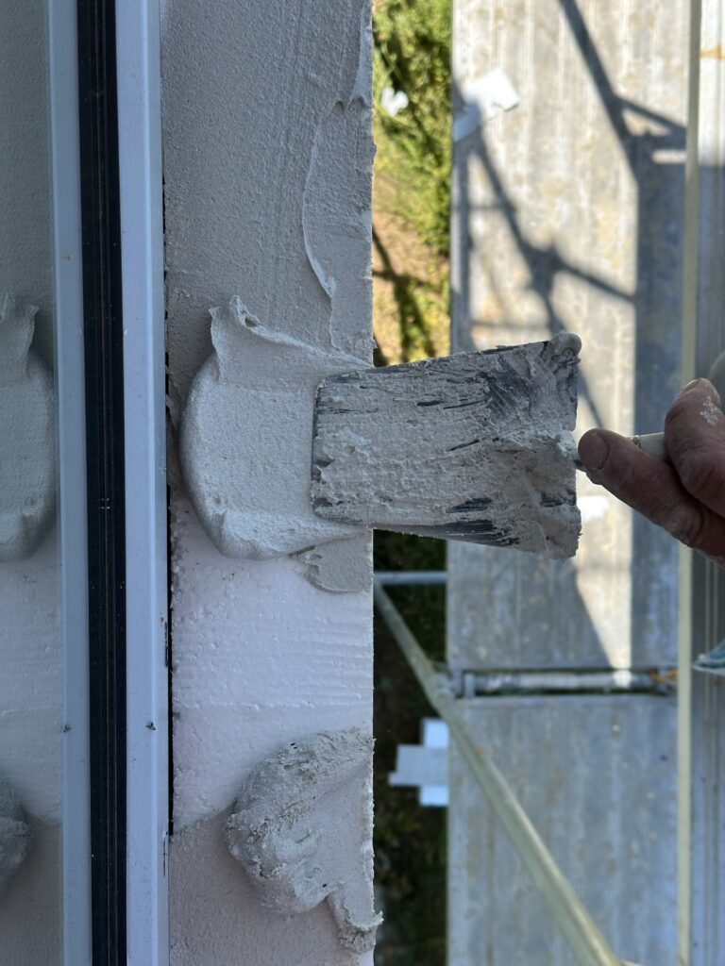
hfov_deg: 30.3
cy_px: 483
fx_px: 1340
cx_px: 362
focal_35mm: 48
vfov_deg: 39.7
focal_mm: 6.86
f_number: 1.78
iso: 64
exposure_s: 1/1590
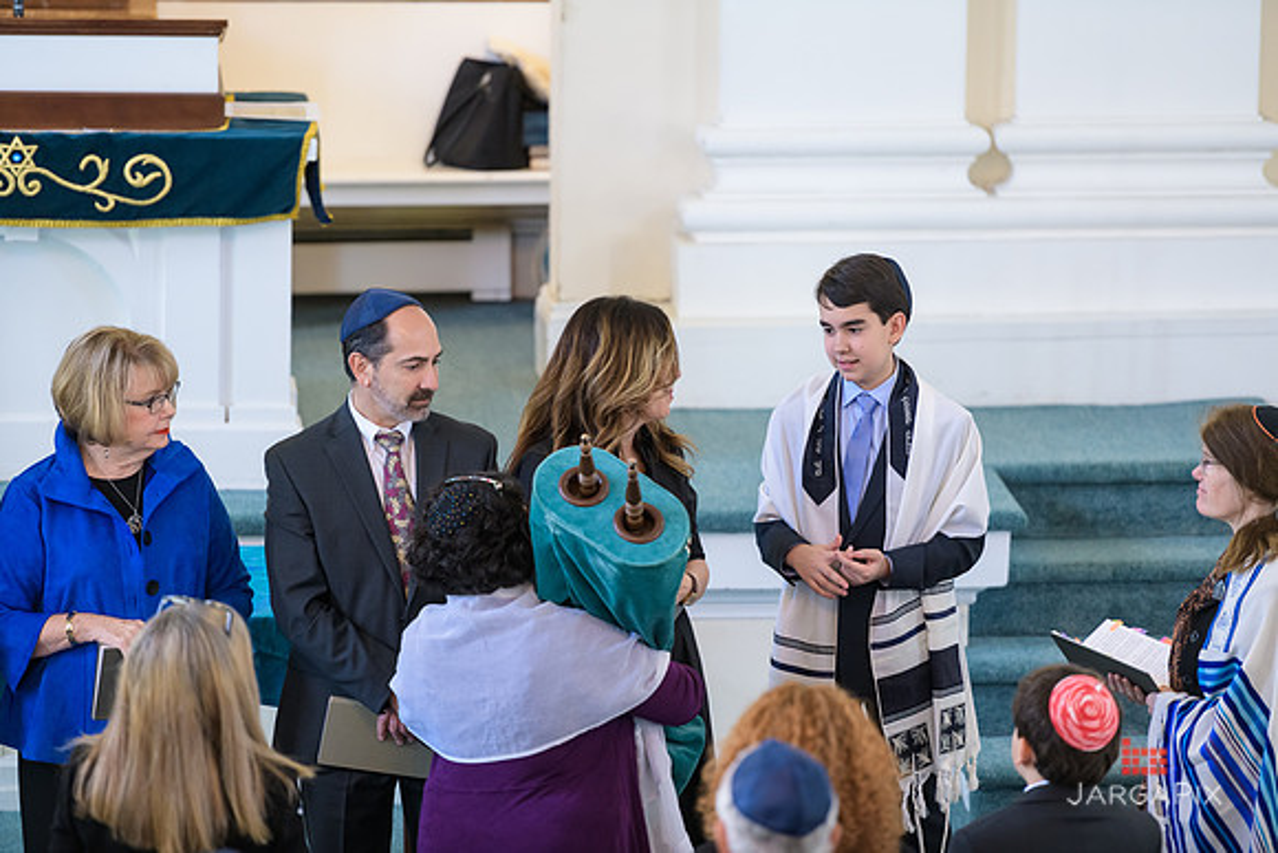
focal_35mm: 200
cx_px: 639
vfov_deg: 6.9
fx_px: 7101
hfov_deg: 10.3
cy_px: 426
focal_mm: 200
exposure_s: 1/125
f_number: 3.2
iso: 1250
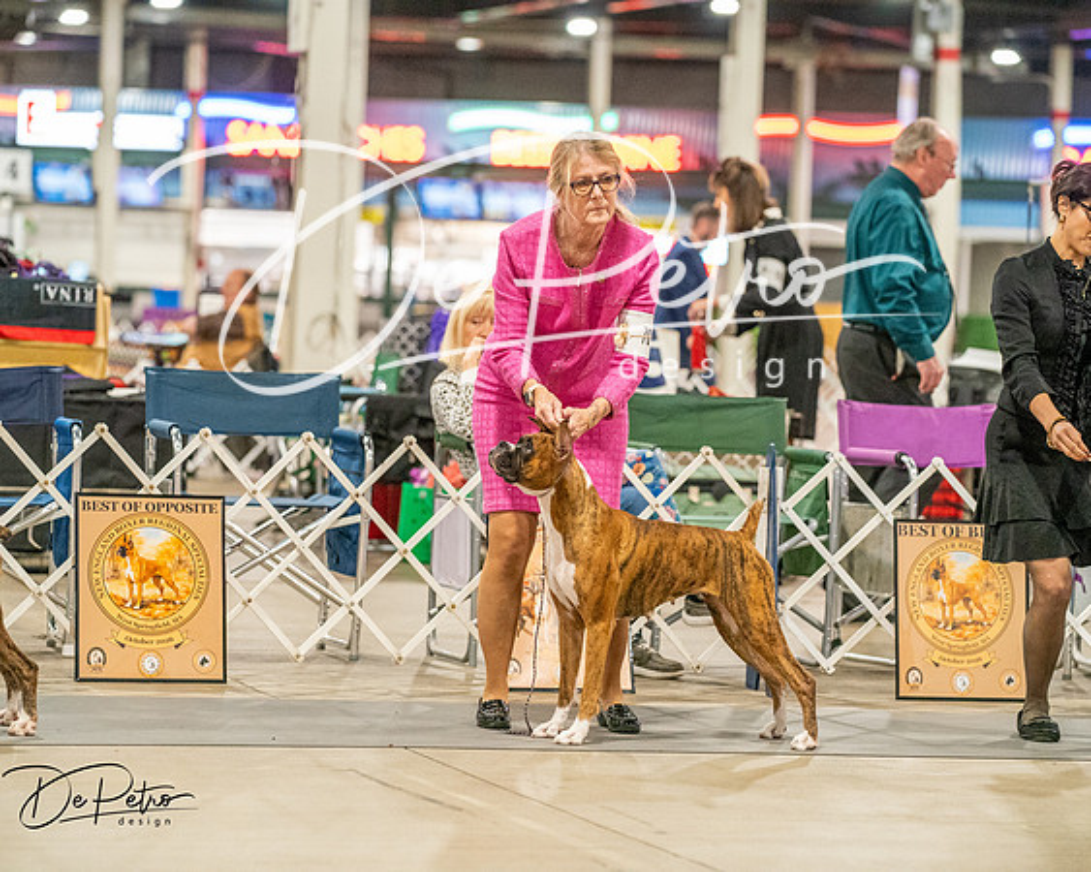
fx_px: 4726
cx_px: 546
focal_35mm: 146
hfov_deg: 13.2
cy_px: 436
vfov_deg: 10.5
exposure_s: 1/250
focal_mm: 130
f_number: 3.5
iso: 6400
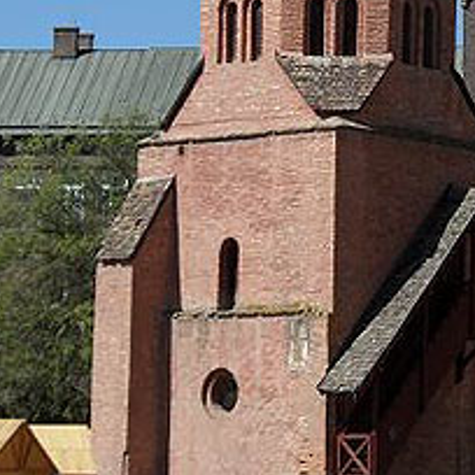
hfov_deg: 9.7
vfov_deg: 9.7
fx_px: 2794
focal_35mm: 180
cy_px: 23
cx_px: 324
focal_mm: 13.2
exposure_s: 1/750
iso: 80
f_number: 4.2
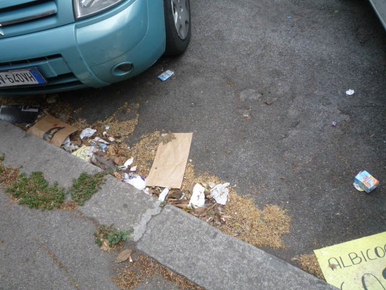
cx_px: 193
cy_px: 145
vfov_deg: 46.8
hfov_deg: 60.0
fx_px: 335
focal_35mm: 30
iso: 100
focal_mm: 5.2
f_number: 3.3
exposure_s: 1/60
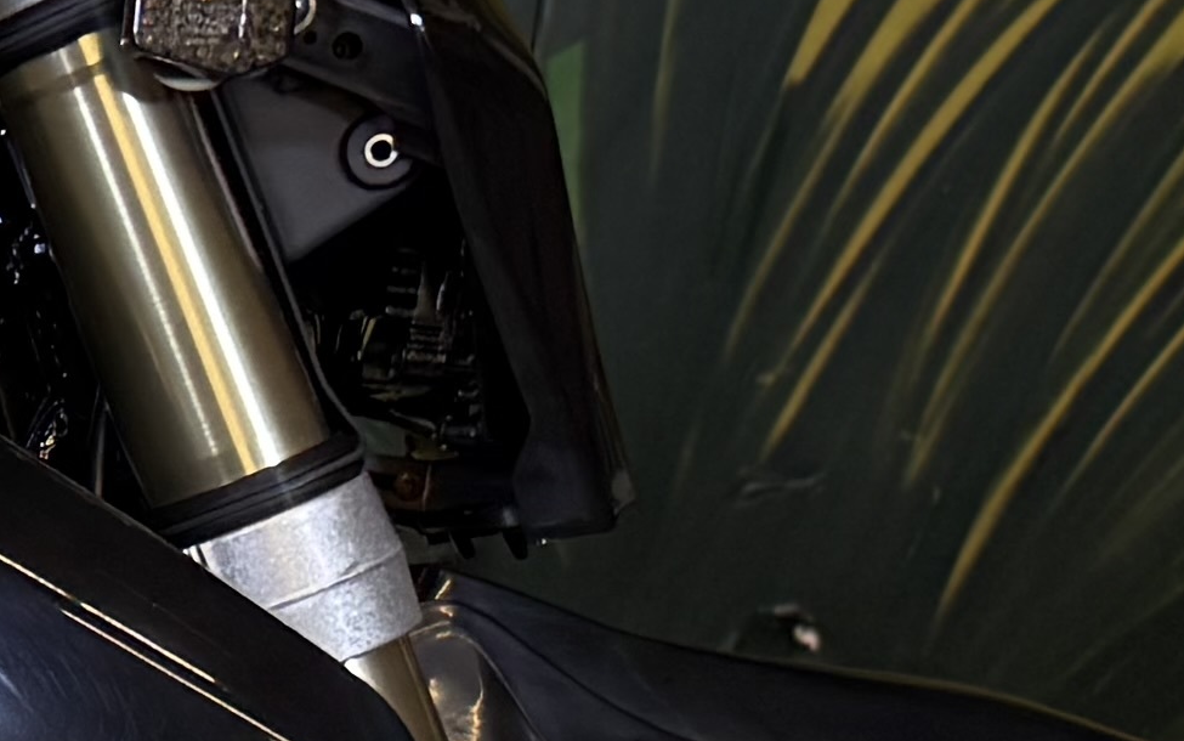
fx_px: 4809
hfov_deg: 12.3
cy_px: 1177
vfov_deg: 8.6
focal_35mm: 149
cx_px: -1217
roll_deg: -1.6
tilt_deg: -19.2
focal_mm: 6.76
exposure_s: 1/120
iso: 160
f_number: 1.78
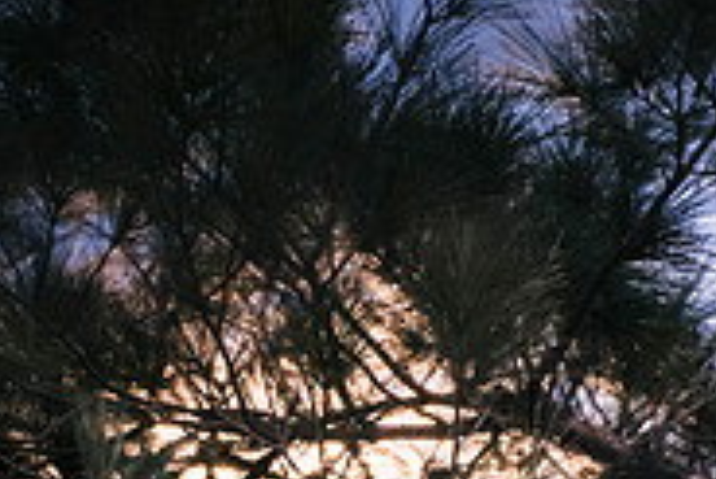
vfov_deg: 0.6
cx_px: 134
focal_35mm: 2170
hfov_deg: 0.9
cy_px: 983
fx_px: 43192
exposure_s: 1/20
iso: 3200
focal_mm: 480
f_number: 5.6
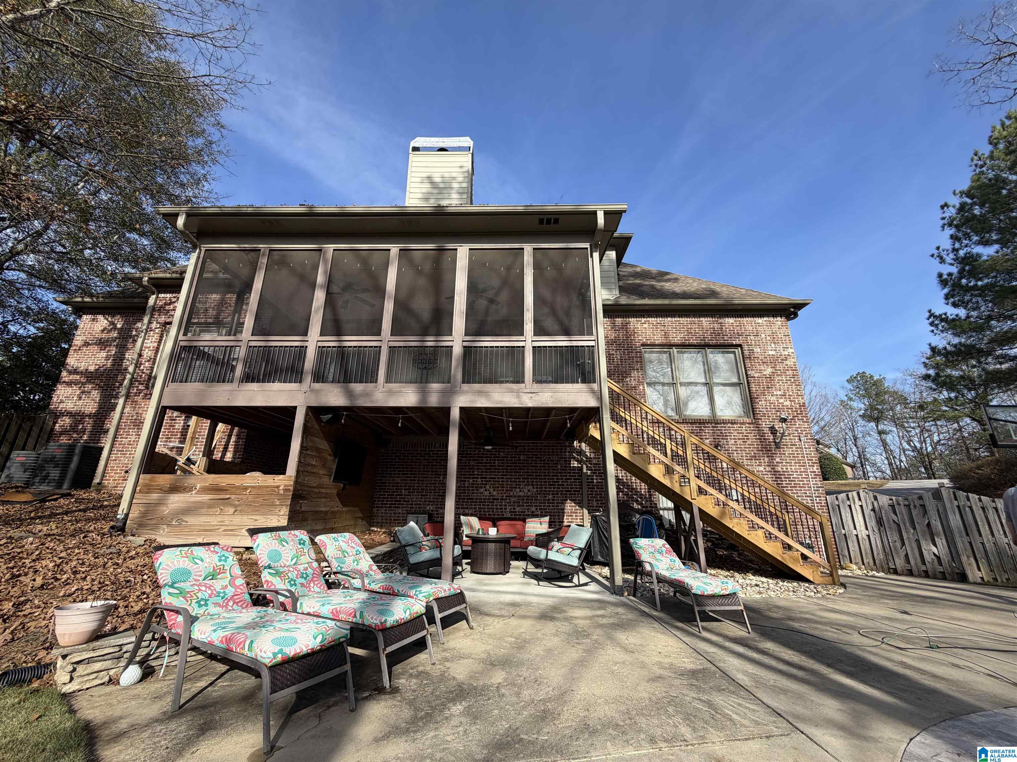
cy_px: 381
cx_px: 508
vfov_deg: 85.7
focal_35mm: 14
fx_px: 411
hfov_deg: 102.1
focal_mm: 2.22
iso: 40
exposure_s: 1/770
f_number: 2.2
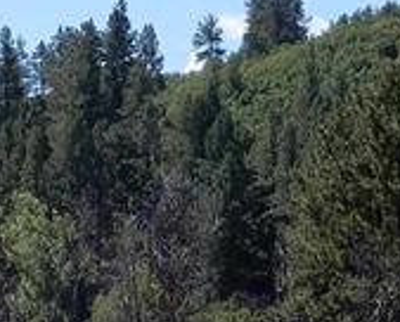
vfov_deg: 5.2
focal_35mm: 295
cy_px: 426
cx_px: 130
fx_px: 3500
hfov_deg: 6.5
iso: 80
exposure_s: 1/640
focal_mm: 8.9
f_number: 4
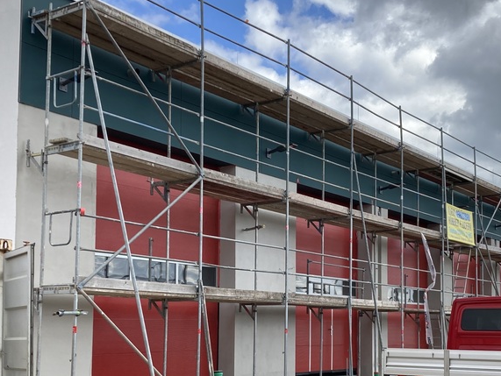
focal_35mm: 49
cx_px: 297
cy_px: 258
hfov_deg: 38.8
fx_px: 710
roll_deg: -0.8
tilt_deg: +5.8
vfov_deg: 29.5
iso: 20
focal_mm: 3.99
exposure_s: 1/941
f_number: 1.8
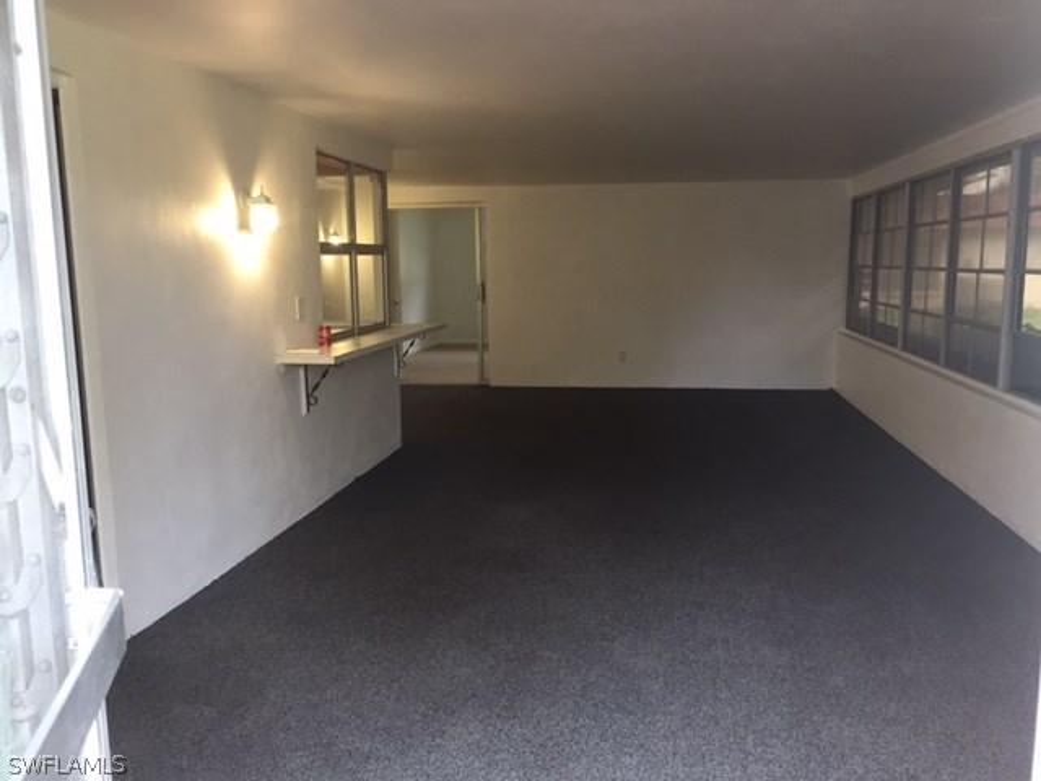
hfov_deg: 61.7
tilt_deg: -7.4
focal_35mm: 29
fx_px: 872
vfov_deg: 48.2
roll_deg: -1.2
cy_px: 390
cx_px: 520
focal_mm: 4.15
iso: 80
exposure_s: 1/30
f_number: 2.2
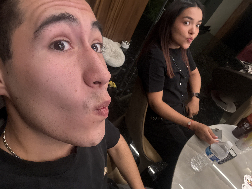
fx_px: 167
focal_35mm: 23
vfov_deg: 58.9
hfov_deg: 73.9
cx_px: 126
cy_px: 94
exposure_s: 1/45
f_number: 1.9
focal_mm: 2.69
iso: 320
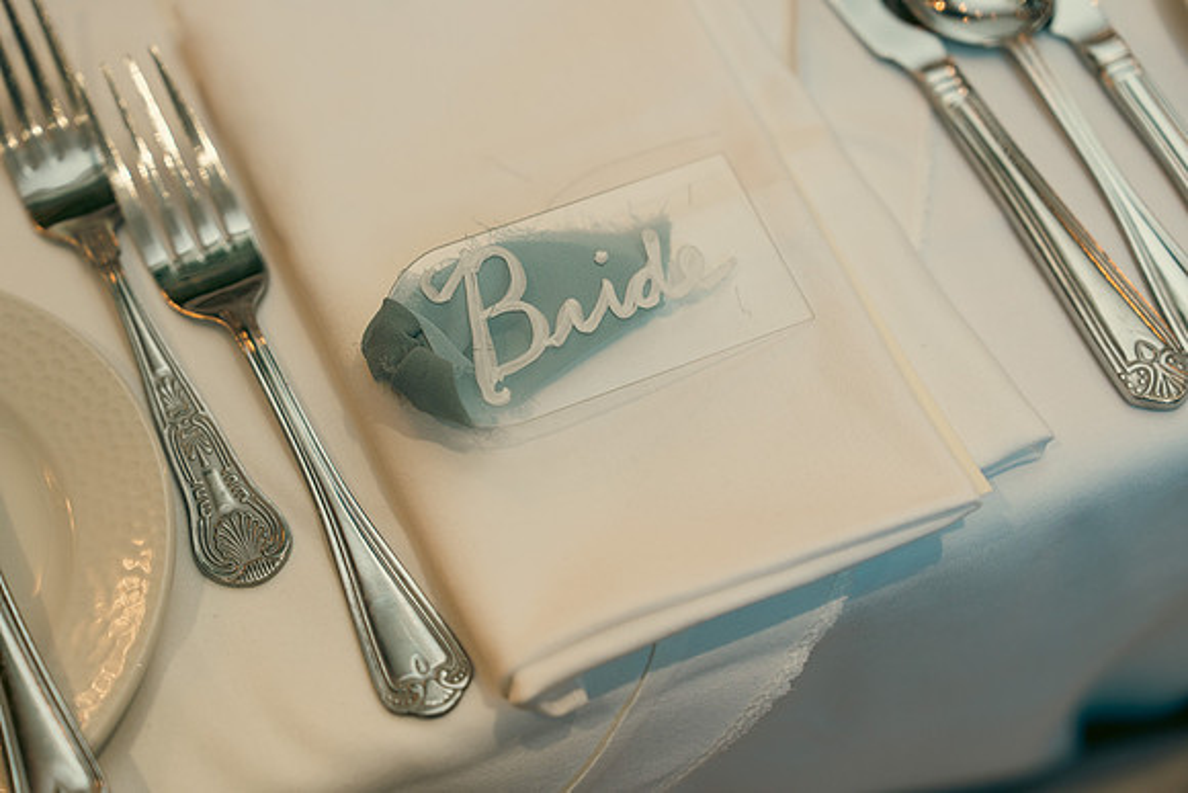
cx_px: 594
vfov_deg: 19.5
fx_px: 2310
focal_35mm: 70
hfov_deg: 28.8
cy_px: 396
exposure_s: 1/160
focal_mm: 70
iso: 800
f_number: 3.5
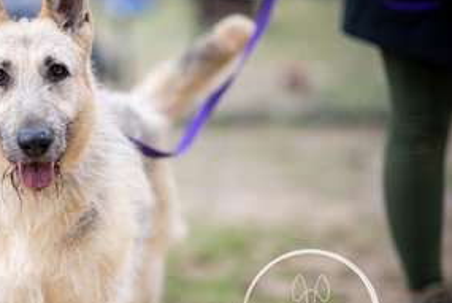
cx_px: 57
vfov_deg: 9.2
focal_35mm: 149
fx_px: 1874
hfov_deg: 13.6
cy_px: 198
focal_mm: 85
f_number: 1.4
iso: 125
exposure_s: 1/640
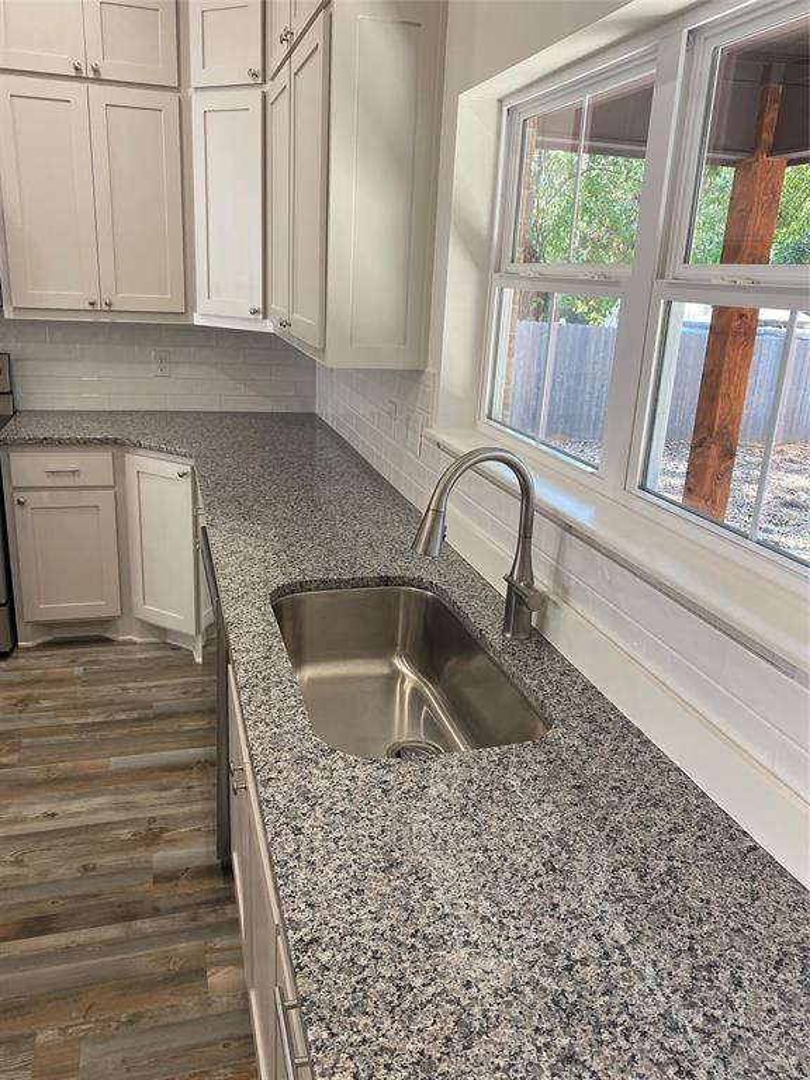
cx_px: 405
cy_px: 540
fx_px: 811
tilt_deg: -15.1
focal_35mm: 26
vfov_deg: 67.3
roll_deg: -2.4
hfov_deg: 53.1
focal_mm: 4.25
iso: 100
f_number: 1.8
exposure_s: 1/120
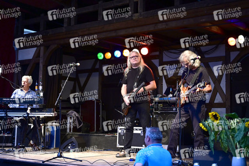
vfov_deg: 26.0
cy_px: 83
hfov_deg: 38.2
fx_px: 359
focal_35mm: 52
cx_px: 124
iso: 2000
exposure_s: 1/125
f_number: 3.5
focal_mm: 52
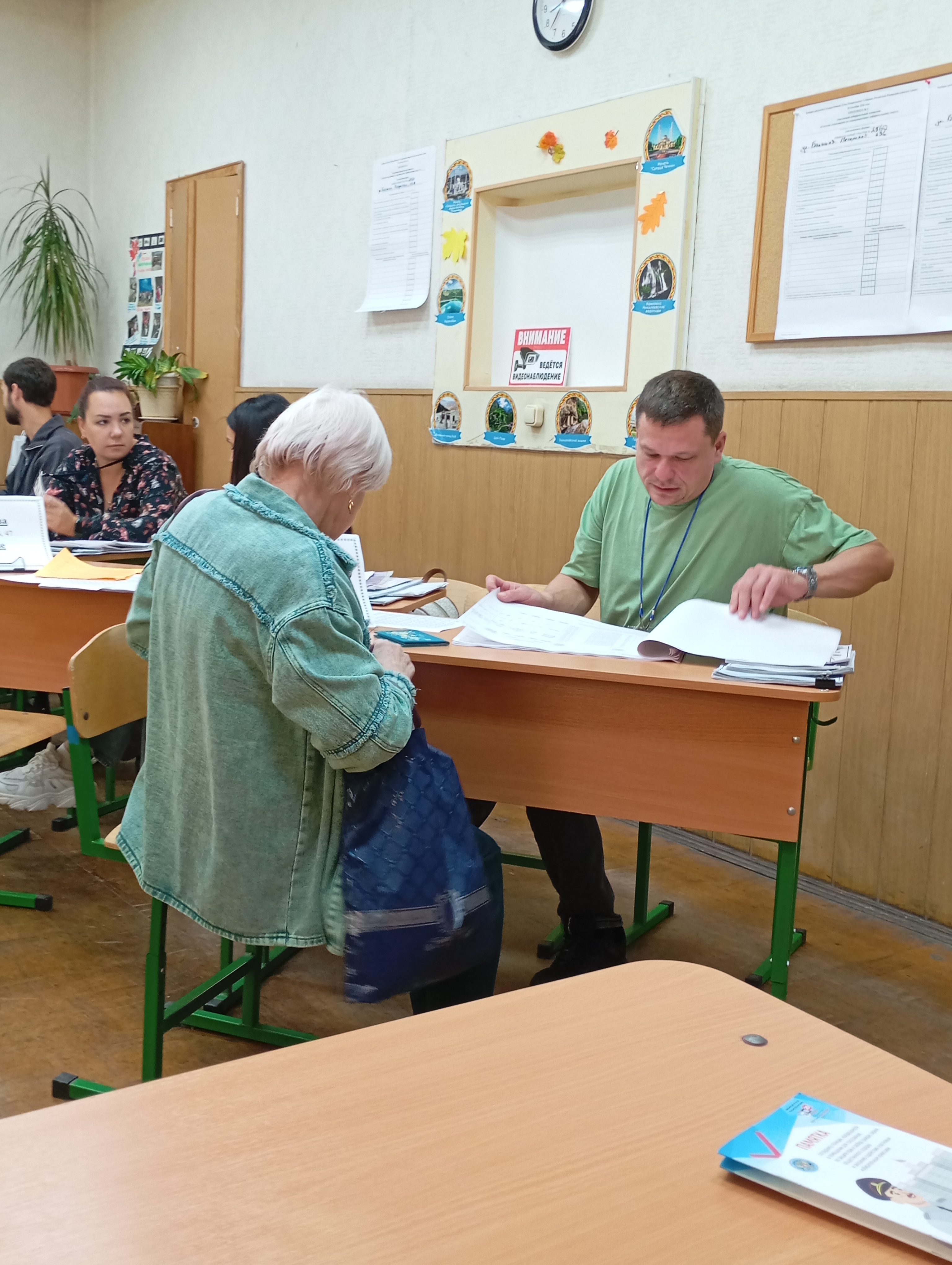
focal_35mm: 36
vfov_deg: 51.3
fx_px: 1317
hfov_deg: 39.7
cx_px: 476
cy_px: 632
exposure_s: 1/33.3
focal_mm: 4.27
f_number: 1.8
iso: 252
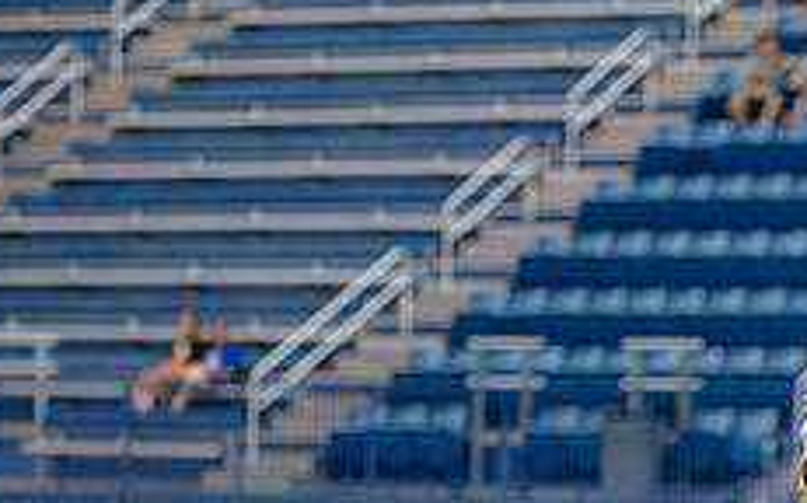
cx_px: 793
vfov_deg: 3.2
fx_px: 9011
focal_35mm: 410
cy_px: 564
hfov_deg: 5.1
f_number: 2.8
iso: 200
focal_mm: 160
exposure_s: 1/800
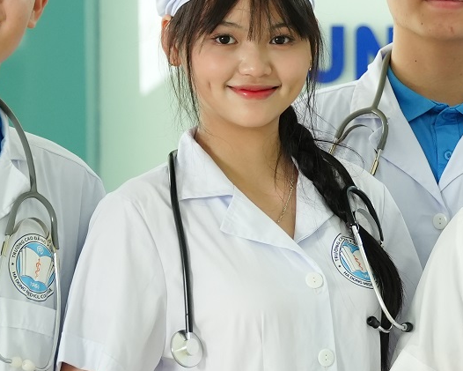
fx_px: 2976
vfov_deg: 7.1
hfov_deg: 8.7
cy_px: 226
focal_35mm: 217
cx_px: 644
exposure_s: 1/100
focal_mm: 48.7
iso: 1250
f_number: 2.8
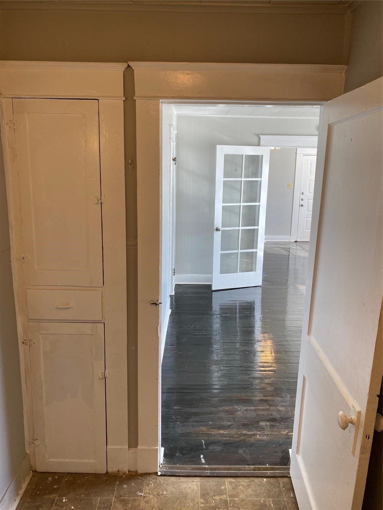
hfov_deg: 53.1
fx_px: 384
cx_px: 192
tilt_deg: -11.6
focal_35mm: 26
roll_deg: -2.3
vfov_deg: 67.3
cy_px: 255
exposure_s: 1/120
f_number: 1.8
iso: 80
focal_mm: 4.25
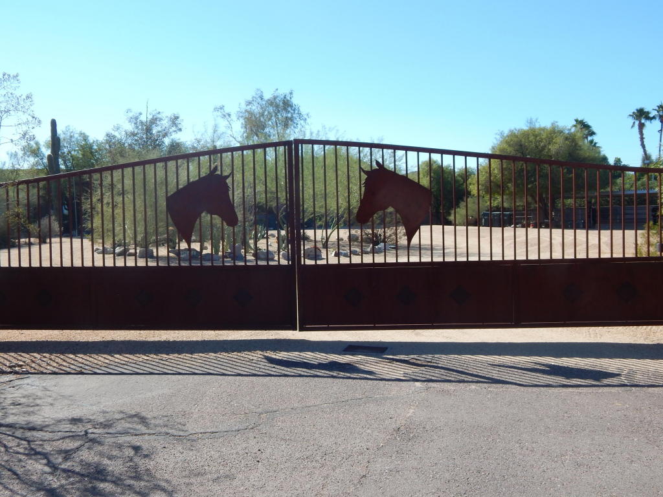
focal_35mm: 38
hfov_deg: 49.0
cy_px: 248
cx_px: 332
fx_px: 728
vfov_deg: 37.7
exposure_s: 1/1250
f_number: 3.4
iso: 125
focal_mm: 6.8
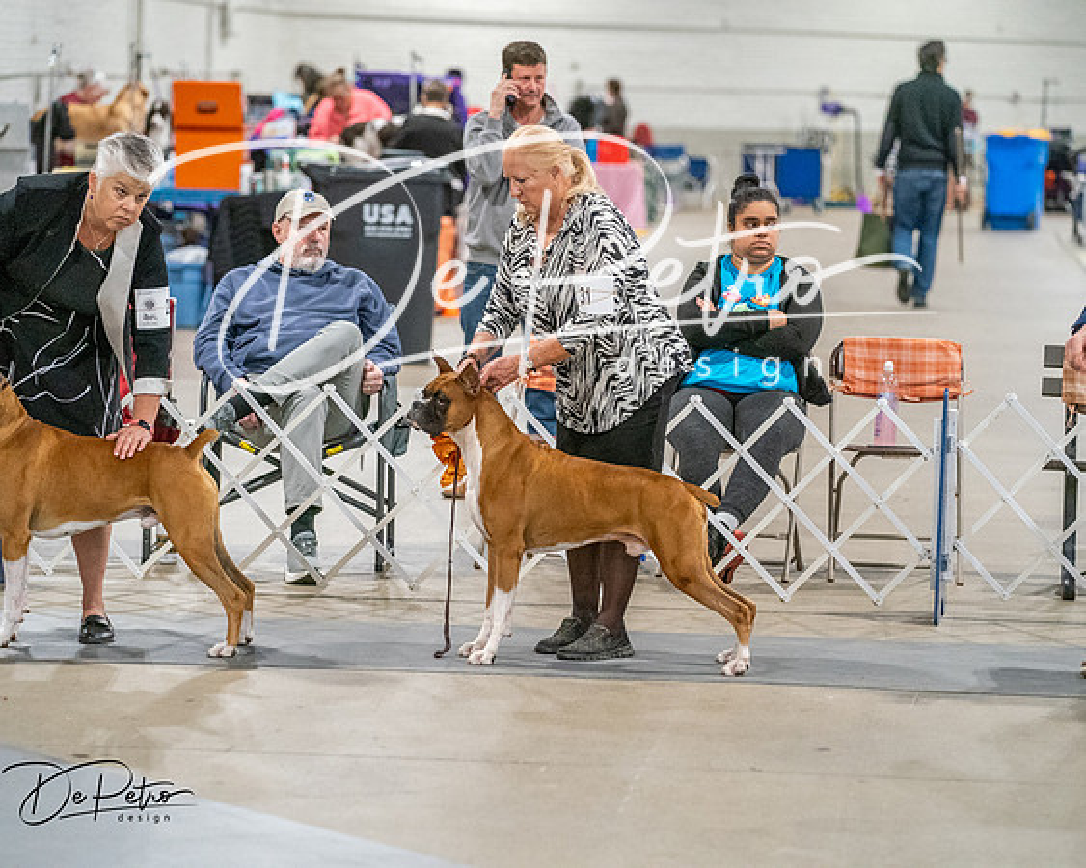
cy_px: 434
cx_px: 543
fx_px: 4921
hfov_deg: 12.6
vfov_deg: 10.1
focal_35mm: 153
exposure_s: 1/250
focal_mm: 136
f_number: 3.5
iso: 6400
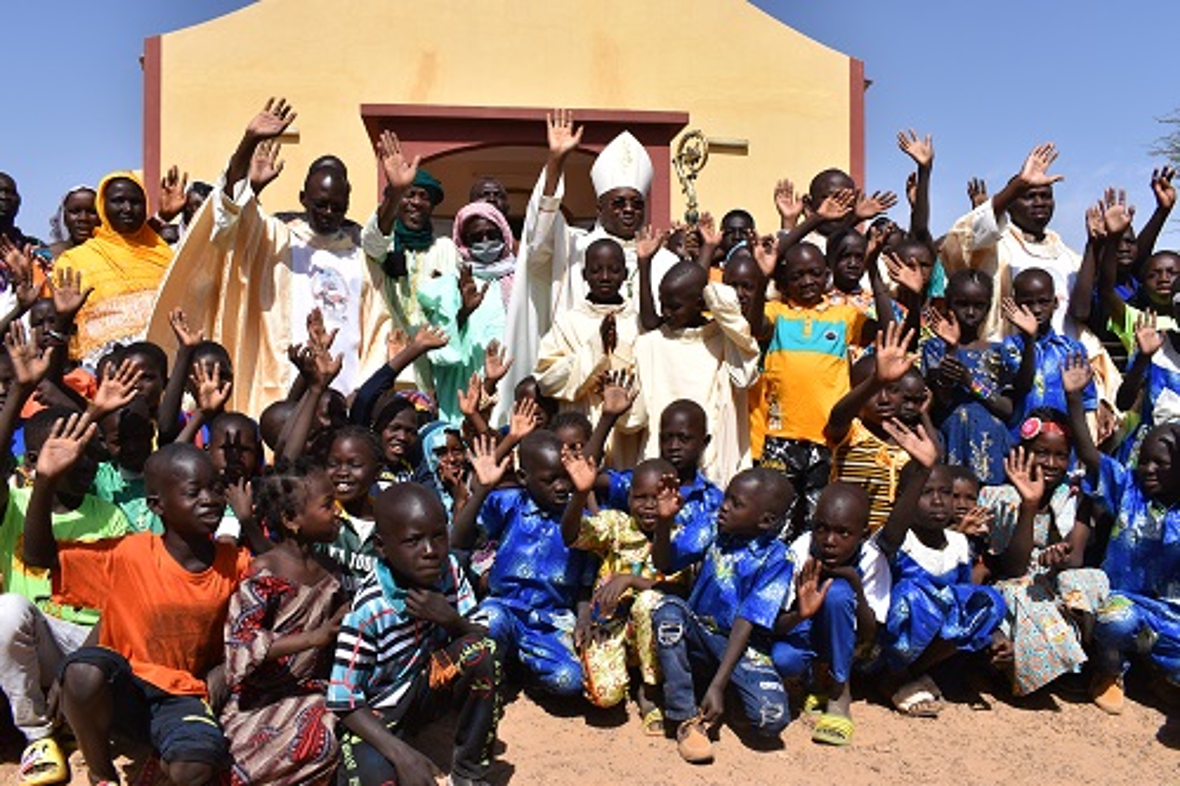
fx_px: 983
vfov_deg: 43.6
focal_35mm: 30
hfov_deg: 61.9
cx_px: 590
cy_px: 393
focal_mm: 20
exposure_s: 1/500
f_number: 11
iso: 200
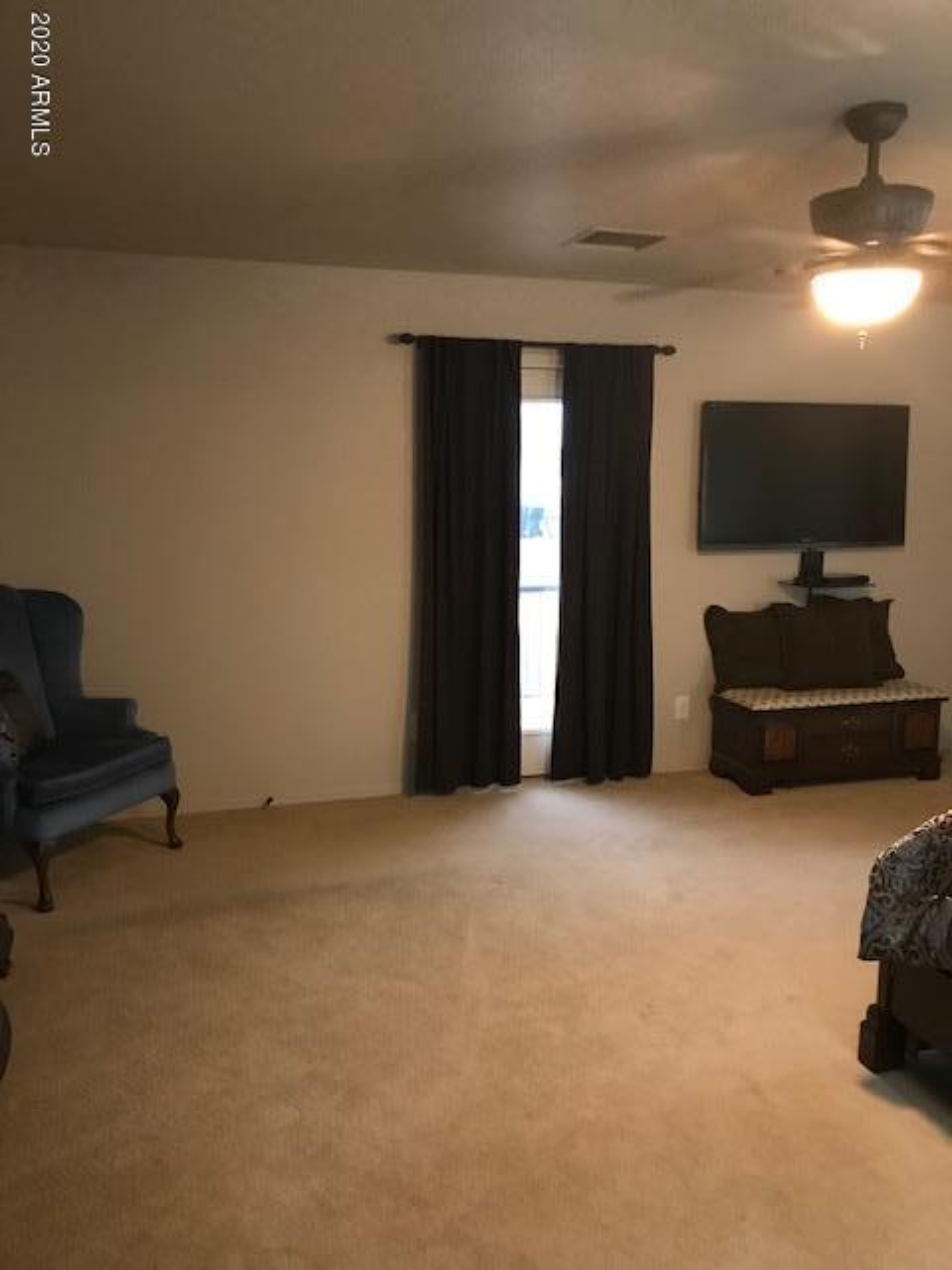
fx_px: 1027
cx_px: 476
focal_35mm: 28
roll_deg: -0.7
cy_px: 635
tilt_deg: -6.3
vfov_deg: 63.4
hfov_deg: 49.7
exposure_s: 1/5
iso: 100
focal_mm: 3.99
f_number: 1.8
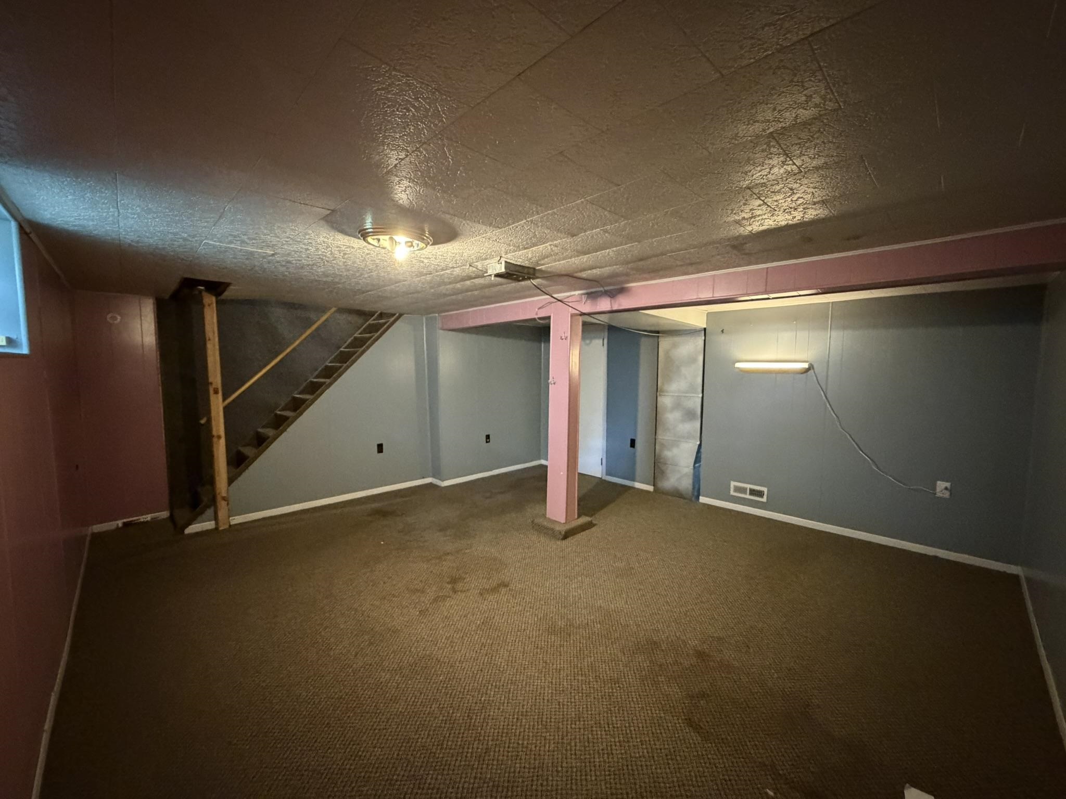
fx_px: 431
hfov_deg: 102.1
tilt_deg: -5.3
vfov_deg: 85.7
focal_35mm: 14
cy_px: 400
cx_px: 533
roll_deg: +0.0
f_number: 2.2
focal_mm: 2.22
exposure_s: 1/30
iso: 1250
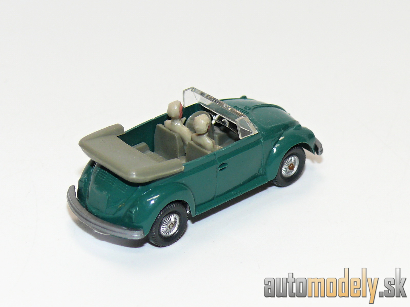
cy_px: 154
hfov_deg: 13.5
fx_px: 1729
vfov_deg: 10.2
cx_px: 205
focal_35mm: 146
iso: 100
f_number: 4
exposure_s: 1/30
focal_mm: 17.3
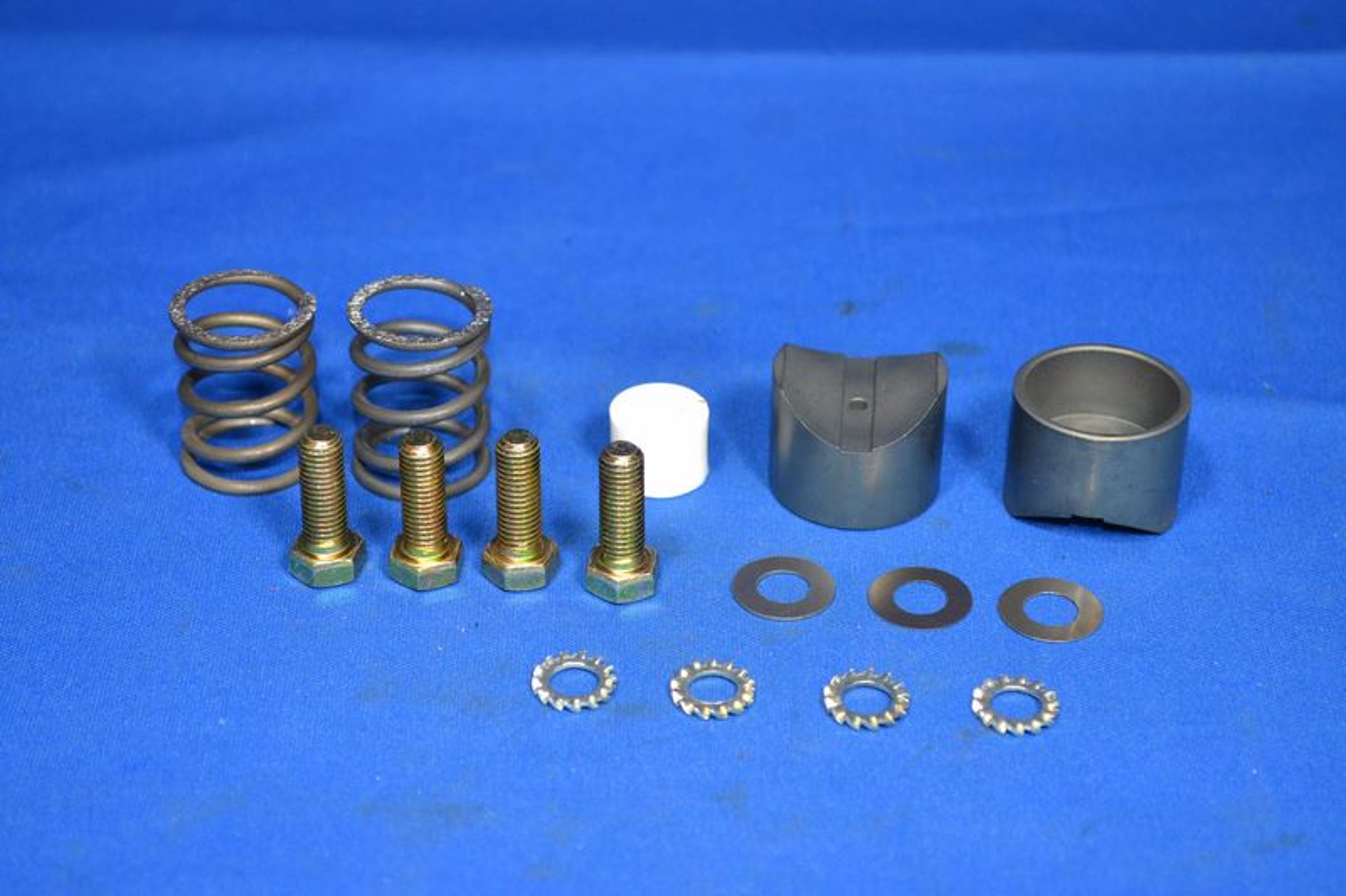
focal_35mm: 72
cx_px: 673
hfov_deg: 28.1
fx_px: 2691
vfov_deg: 18.9
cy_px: 448
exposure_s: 1/60
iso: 1000
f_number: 5.3
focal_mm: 48
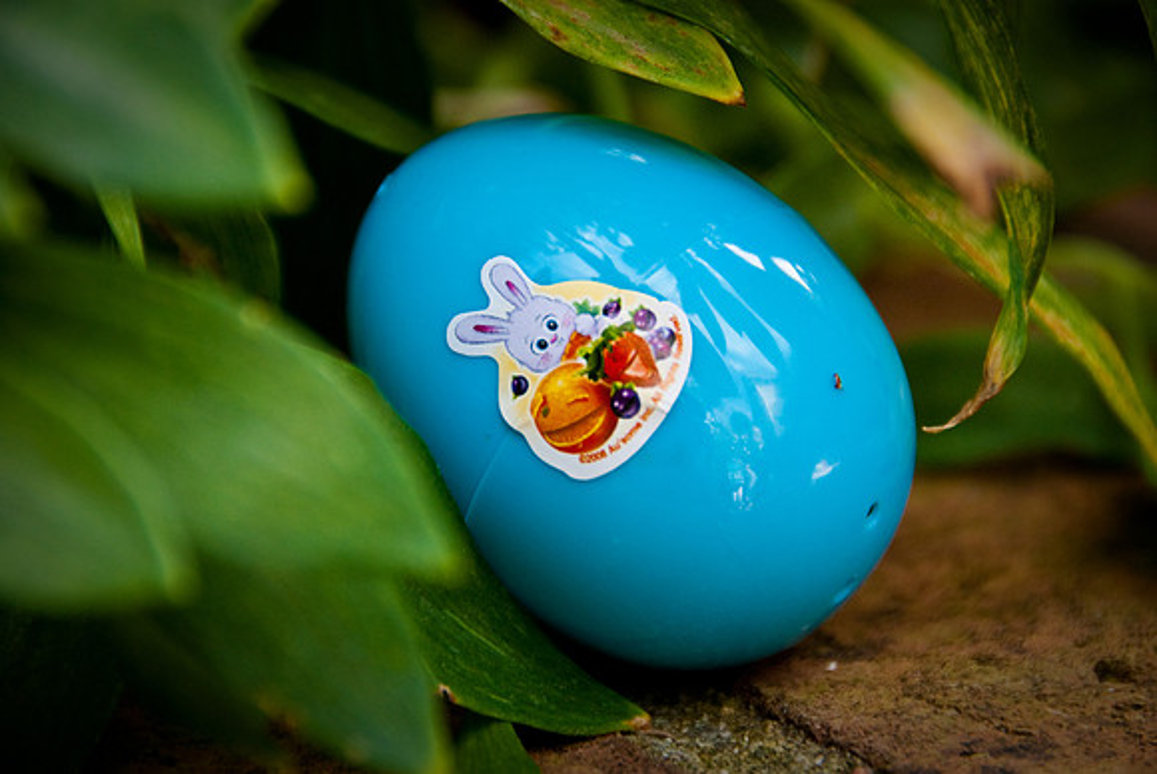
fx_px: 7238
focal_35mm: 225
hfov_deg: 9.1
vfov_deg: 6.1
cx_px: 578
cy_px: 387
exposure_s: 1/100
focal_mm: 150
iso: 400
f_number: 5.6
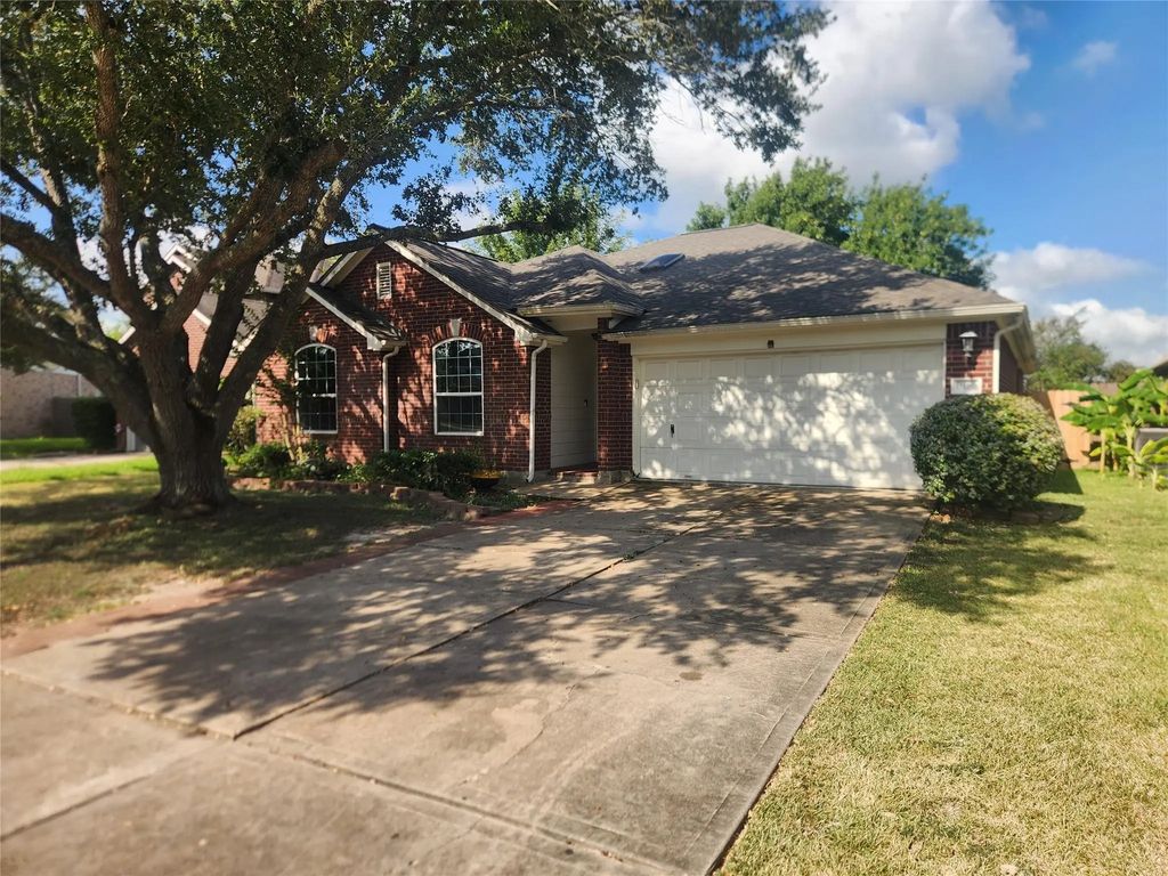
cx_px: 584
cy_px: 438
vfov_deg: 58.9
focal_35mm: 23
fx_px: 776
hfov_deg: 73.9
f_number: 1.8
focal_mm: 5.4
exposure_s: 1/885
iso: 20
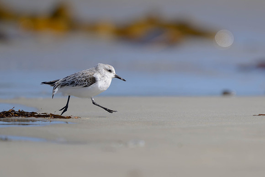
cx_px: 167
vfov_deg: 1.3
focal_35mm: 1069
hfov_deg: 1.9
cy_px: 93
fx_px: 7871
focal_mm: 560
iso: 200
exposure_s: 1/3200
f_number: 4
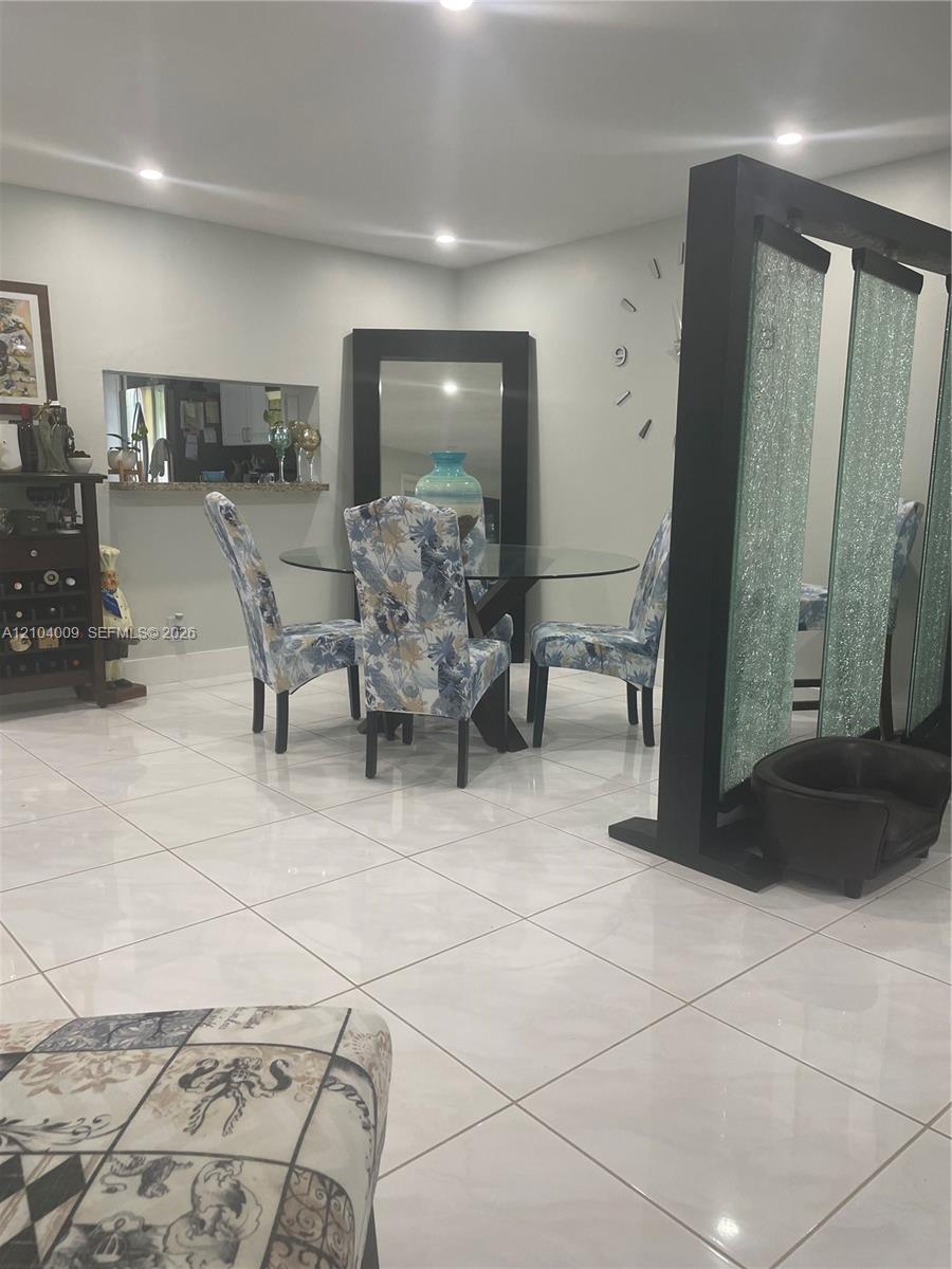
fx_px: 953
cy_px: 634
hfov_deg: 53.1
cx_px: 476
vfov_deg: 67.3
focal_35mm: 26
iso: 80
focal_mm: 4.2
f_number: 1.6
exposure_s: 1/60
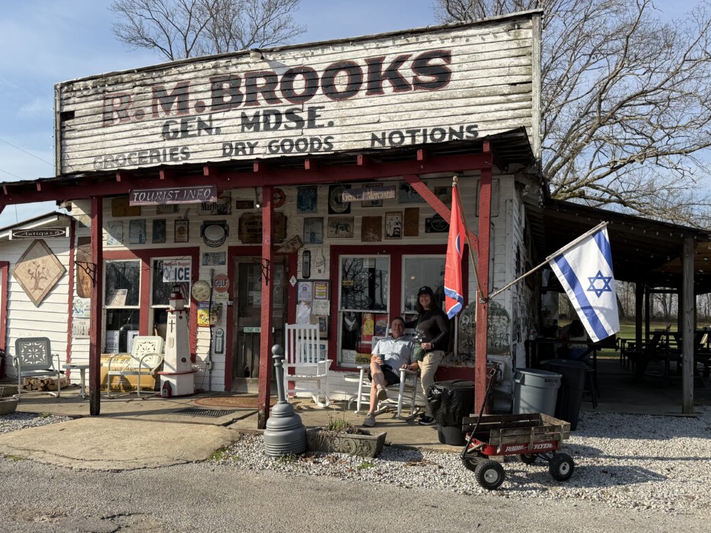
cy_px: 299
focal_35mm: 28
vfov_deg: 49.6
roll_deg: -0.7
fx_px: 575
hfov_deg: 63.4
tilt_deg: +1.7
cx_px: 345
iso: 80
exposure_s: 1/3279
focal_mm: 6.76
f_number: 1.78
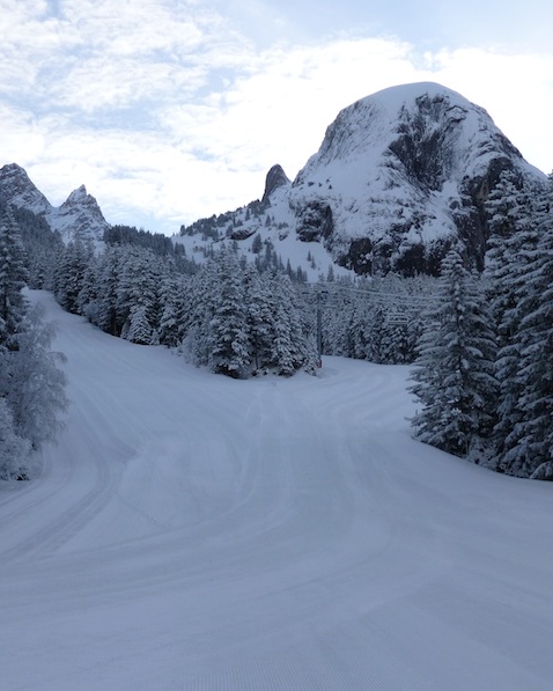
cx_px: 227
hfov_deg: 29.6
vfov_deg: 36.6
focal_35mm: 51
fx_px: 1043
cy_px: 346
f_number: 3.9
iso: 100
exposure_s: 1/640
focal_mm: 6.9
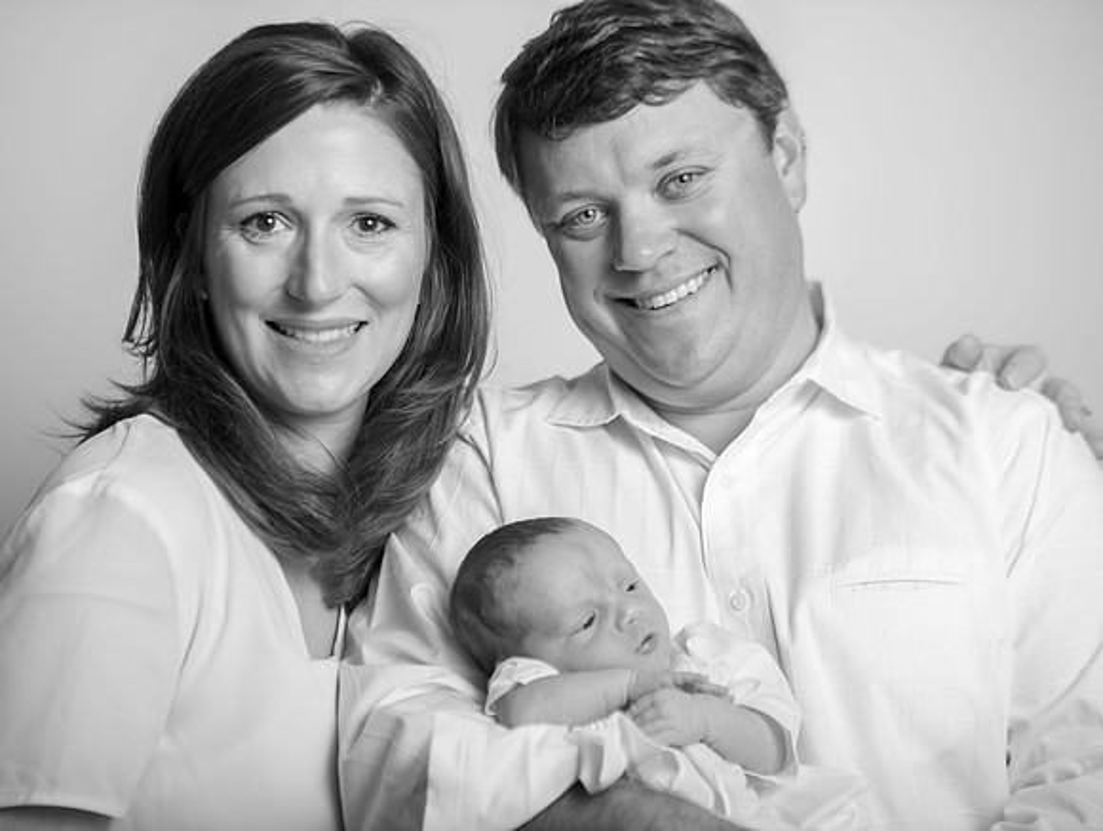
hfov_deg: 19.0
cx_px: 537
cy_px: 416
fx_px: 3291
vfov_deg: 14.4
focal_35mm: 103
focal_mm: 95
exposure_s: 1/200
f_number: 2.8
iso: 80
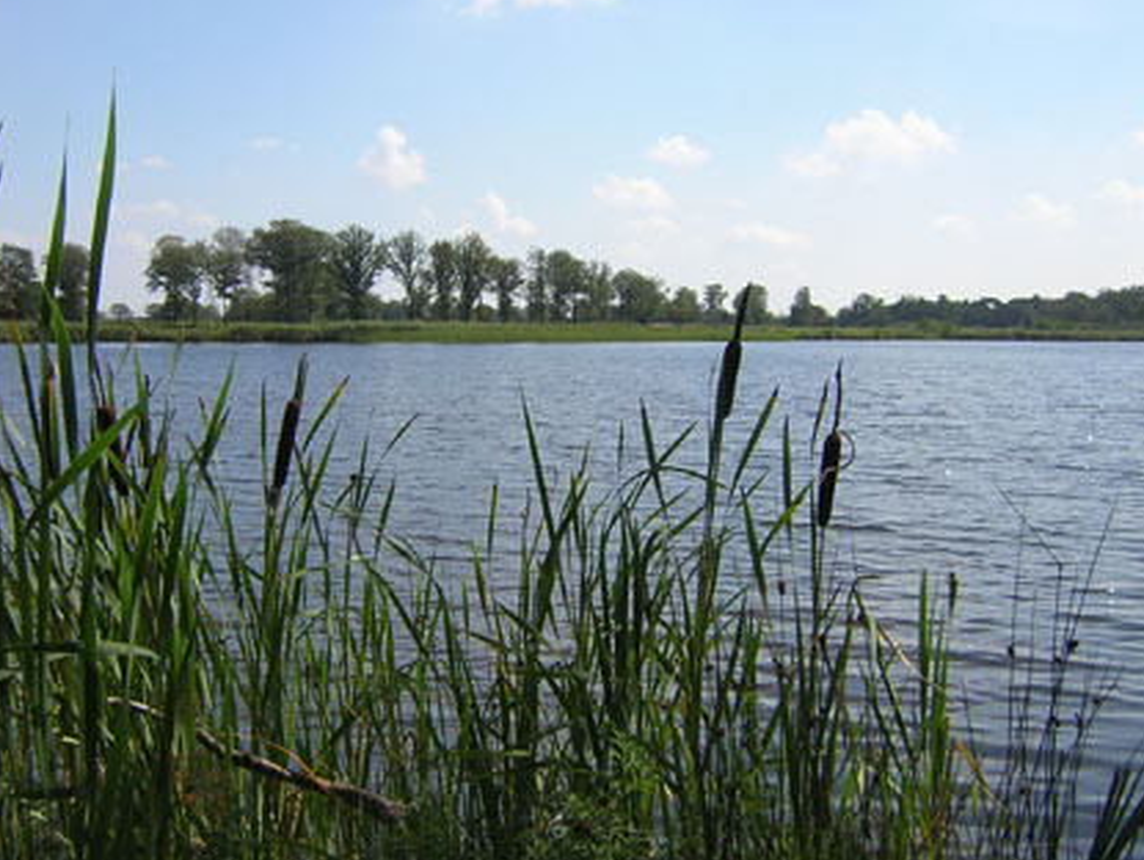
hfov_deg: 47.8
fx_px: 1290
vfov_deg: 36.9
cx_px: 551
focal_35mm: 39
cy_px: 400
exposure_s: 1/314
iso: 100
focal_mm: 4.7
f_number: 5.2
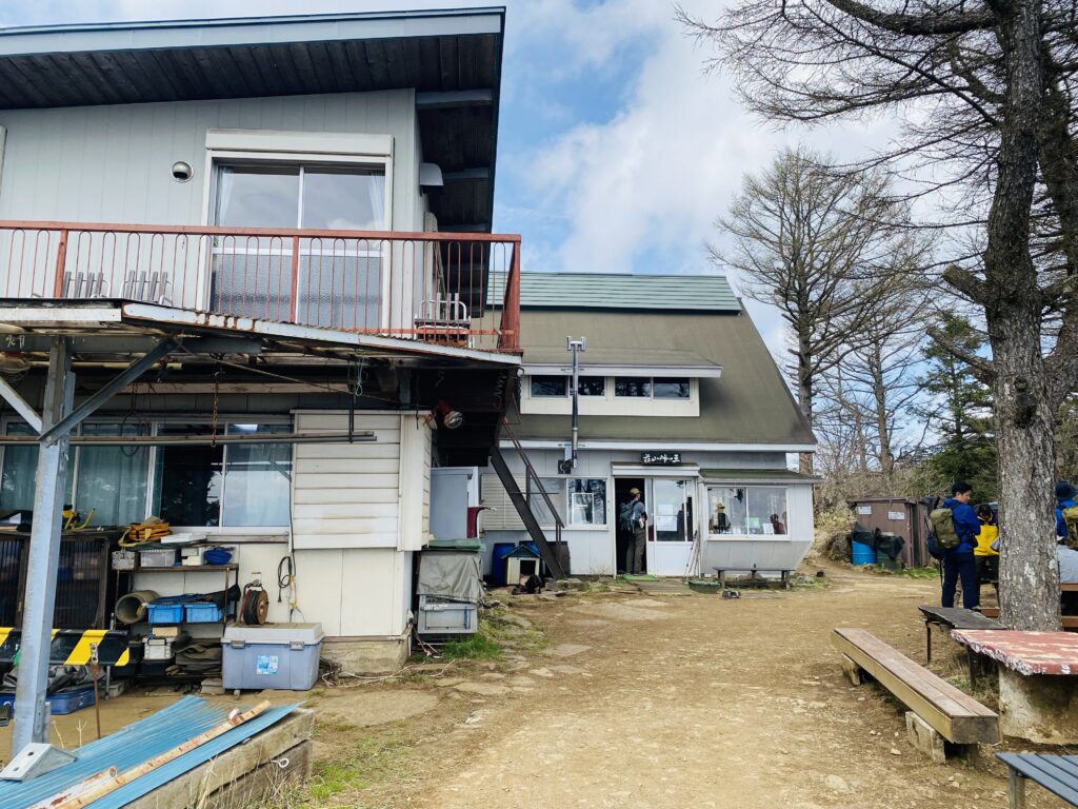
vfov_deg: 53.1
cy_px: 404
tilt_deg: +7.6
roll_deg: -0.5
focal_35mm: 26
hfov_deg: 67.3
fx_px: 810
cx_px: 539
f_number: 1.8
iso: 32
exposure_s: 1/1522
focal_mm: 4.25
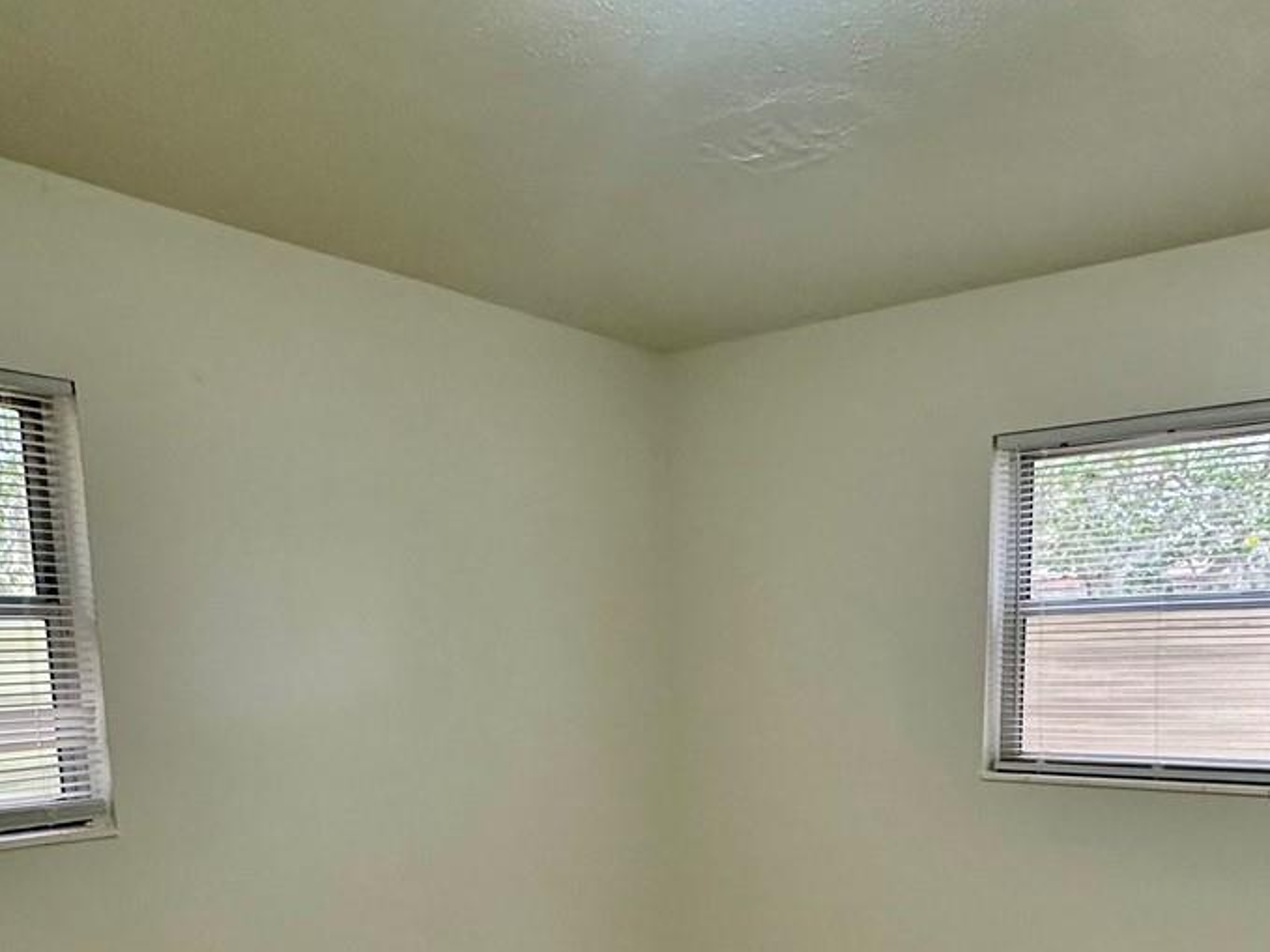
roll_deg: +0.8
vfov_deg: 39.9
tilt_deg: -9.3
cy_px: 851
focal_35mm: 33
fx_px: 1210
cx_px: 643
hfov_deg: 55.4
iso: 160
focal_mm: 2.22
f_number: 2.2
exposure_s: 1/60
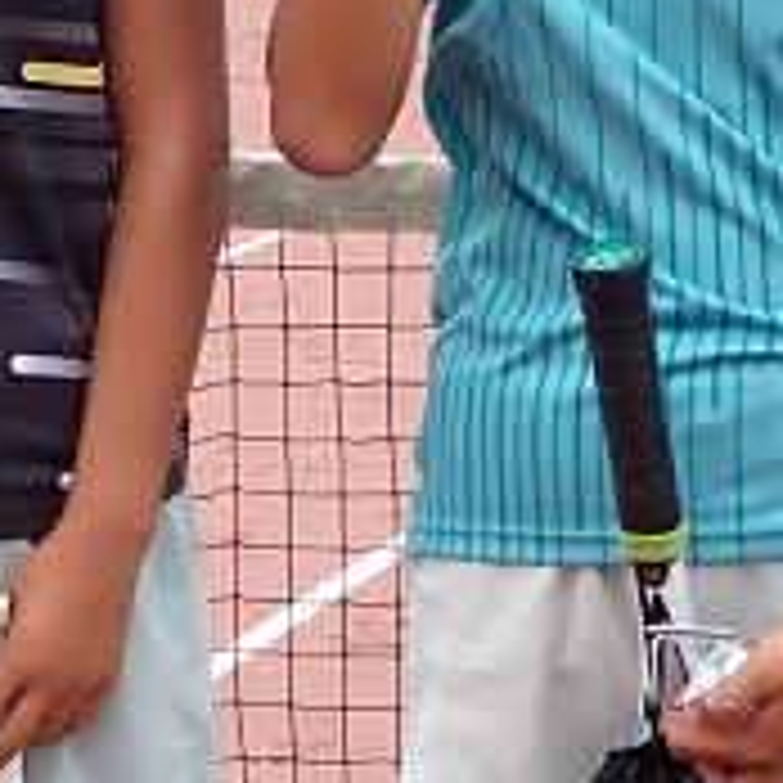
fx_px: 4171
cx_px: 261
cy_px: 562
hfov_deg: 10.7
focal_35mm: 163
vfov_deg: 10.7
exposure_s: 1/320
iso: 100
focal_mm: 5.79
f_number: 3.2
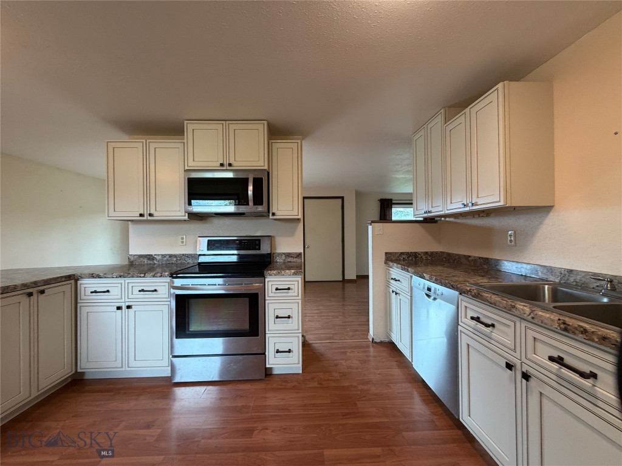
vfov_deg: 85.7
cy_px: 233
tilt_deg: +1.3
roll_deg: +0.3
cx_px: 311
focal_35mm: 14
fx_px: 252
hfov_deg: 102.1
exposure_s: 1/60
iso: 250
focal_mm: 2.22
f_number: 2.2
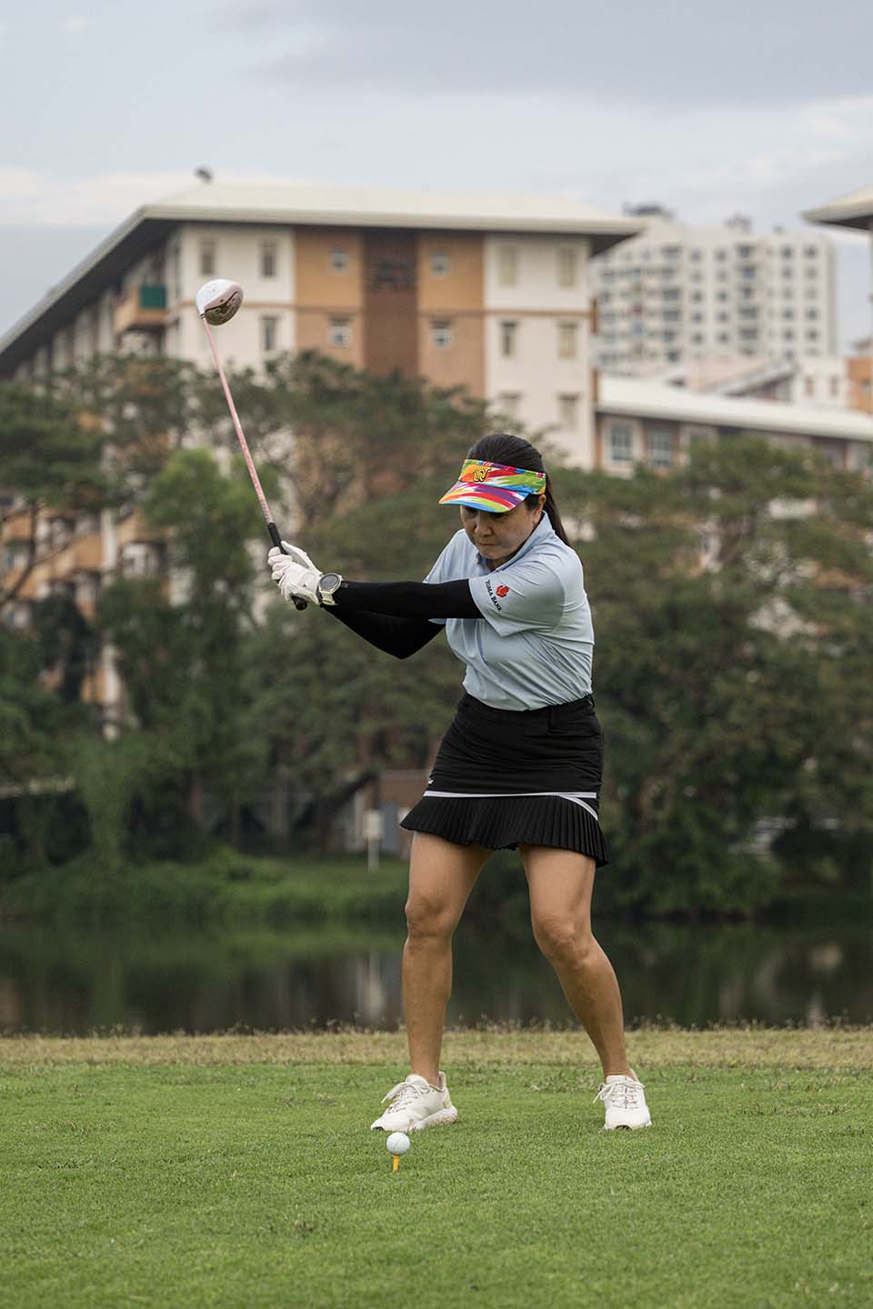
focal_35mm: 70
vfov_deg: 28.8
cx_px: 436
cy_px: 654
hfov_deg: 19.5
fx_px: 2546
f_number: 2.8
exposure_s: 1/4000
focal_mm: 70
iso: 1600
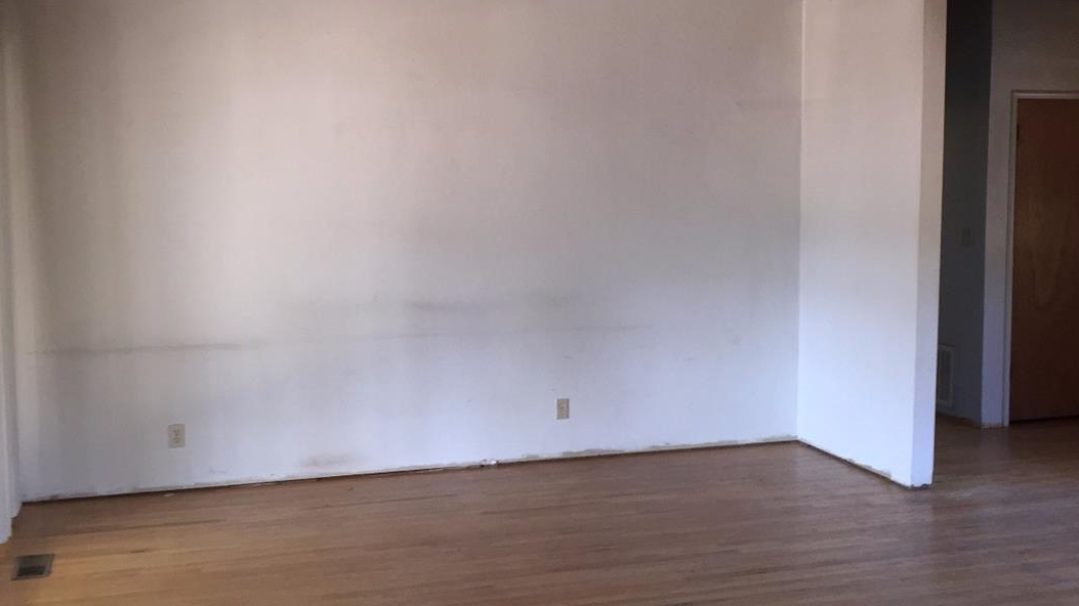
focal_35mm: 45
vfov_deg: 26.5
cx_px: 658
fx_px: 1287
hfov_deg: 45.2
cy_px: 320
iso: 125
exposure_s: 1/30
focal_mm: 4.15
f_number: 2.2
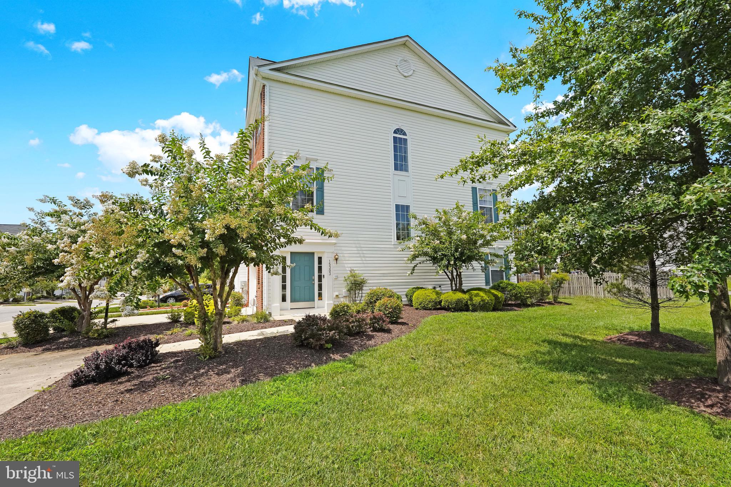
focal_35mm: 16
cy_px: 244
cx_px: 366
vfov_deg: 73.7
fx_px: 325
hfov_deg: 96.7
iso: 400
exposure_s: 1/1000
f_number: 9
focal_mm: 16
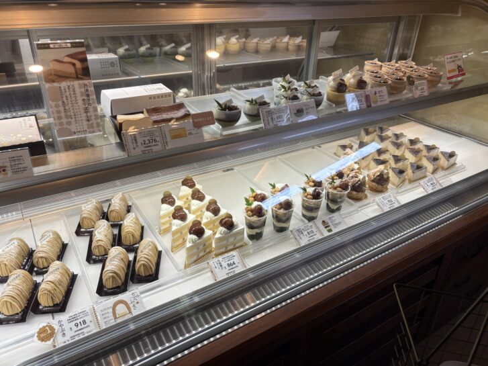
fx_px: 366
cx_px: 244
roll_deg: -1.0
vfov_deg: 53.0
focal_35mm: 26
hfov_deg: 67.3
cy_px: 183
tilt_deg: -30.3
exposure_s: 1/219
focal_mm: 5.96
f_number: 1.6
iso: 40
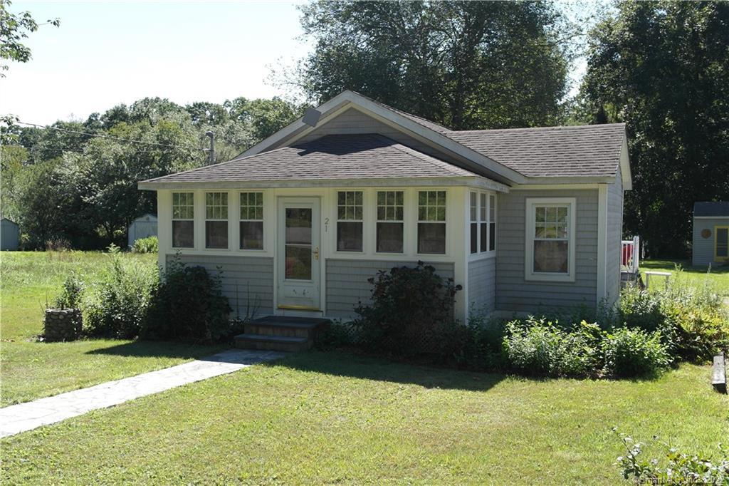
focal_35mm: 36
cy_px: 243
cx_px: 364
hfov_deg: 53.1
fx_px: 729
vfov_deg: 36.8
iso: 100
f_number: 5.6
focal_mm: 24
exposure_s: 1/180
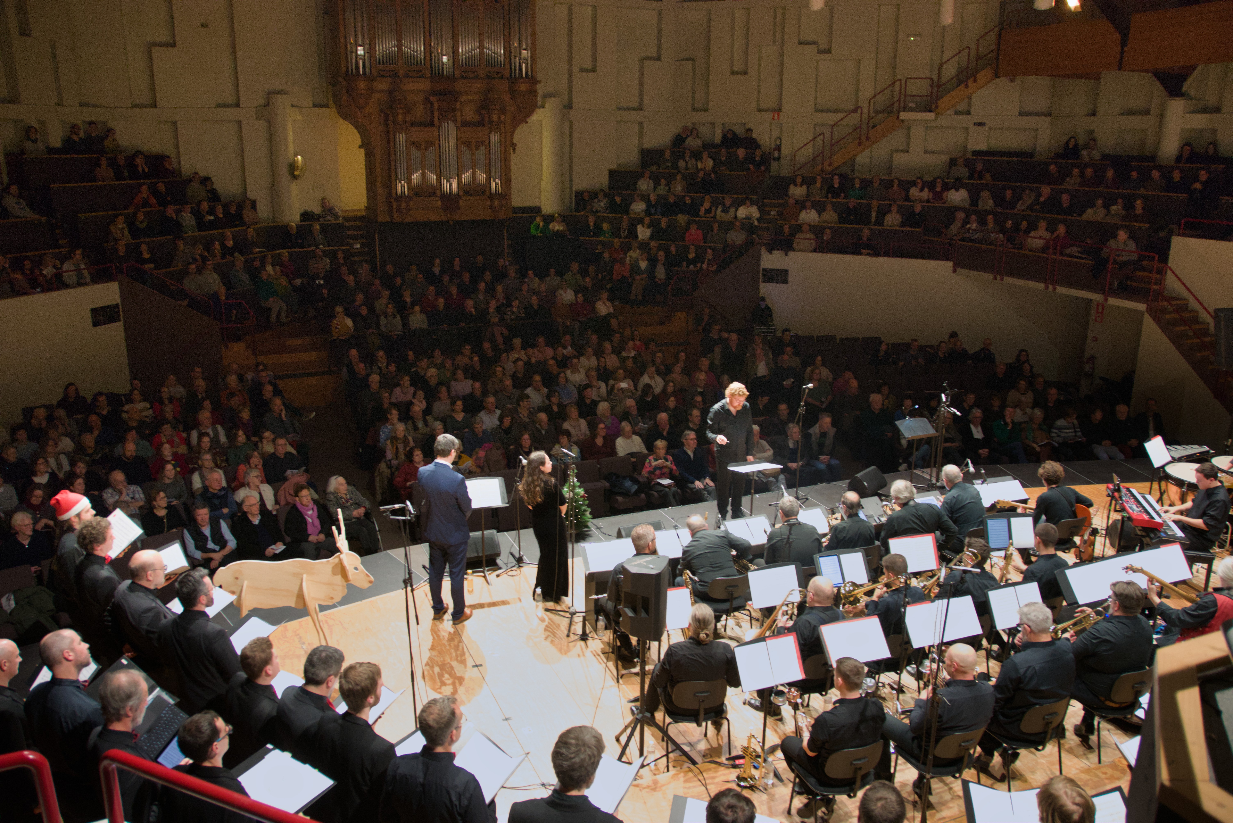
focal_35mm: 27
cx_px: 616
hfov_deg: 67.4
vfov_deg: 48.0
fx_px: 925
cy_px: 412
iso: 3600
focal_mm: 18
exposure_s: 1/30
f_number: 3.5
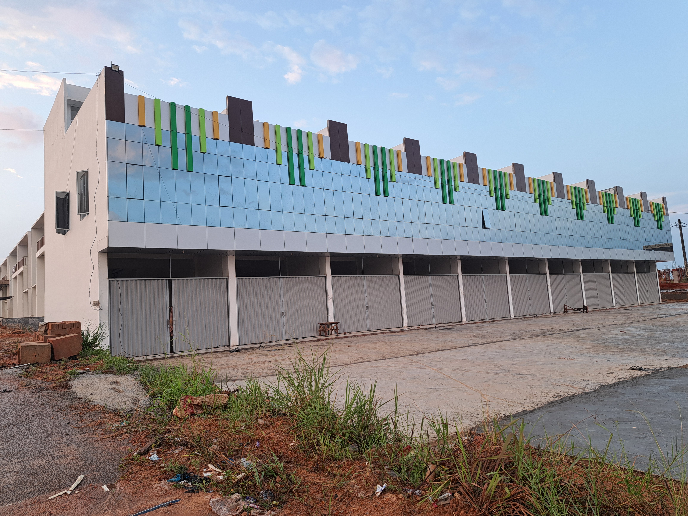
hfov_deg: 71.6
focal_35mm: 24
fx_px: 477
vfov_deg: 56.8
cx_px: 344
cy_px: 258
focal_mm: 5.23
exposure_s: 1/100
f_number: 1.8
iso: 50
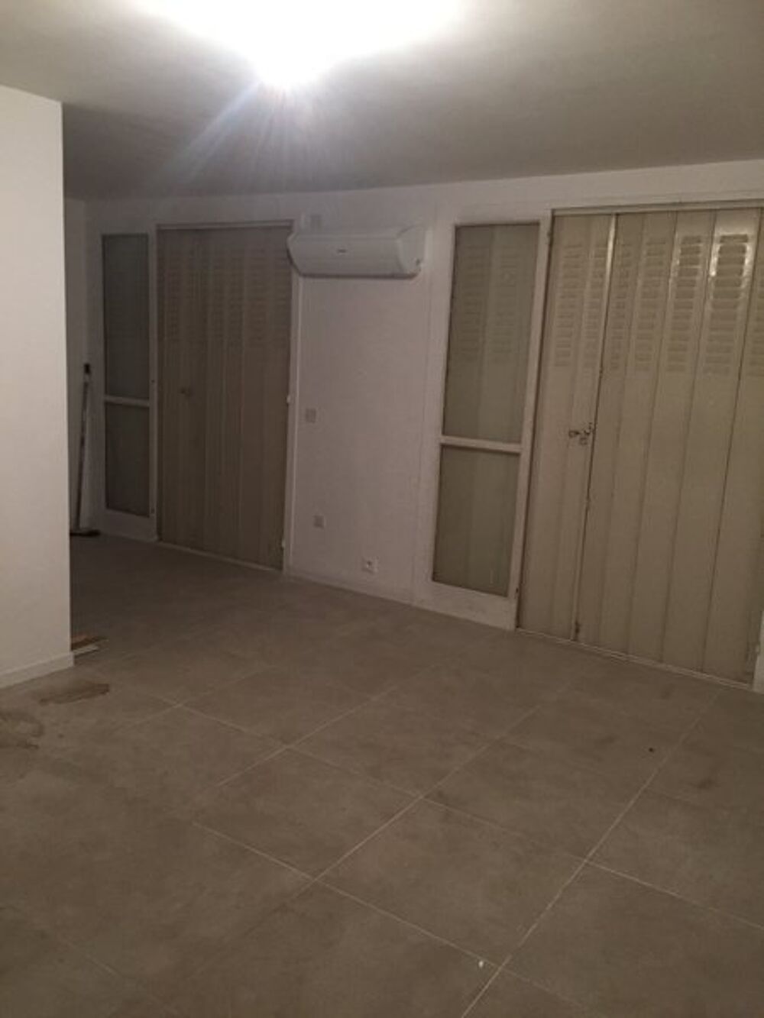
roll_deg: -4.1
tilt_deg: -11.4
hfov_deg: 48.2
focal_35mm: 29
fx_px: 853
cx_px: 382
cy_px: 509
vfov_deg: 61.7
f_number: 2.2
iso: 250
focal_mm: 4.15
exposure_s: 1/25
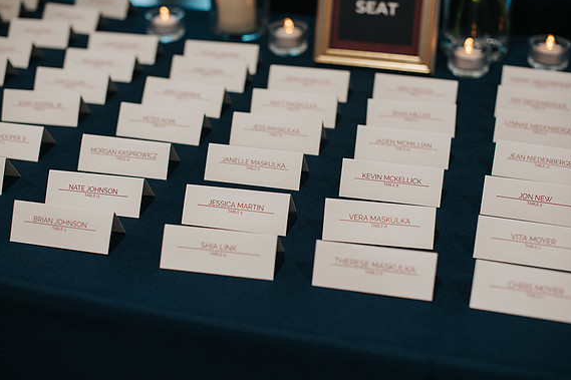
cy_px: 189
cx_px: 288
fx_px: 809
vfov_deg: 26.5
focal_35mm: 51
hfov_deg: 38.9
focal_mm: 50
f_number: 2.8
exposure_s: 1/200
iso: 400
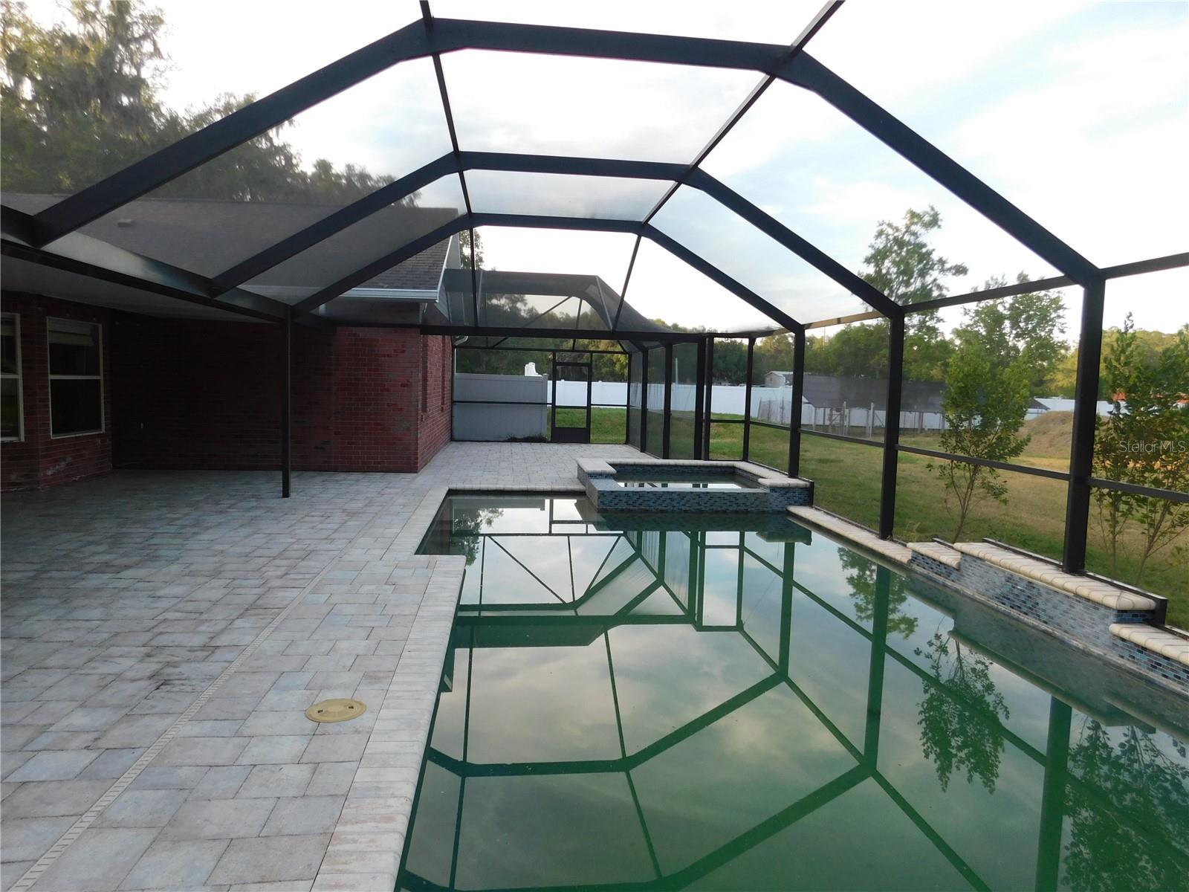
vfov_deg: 58.9
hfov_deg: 73.9
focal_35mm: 23
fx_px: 790
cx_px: 594
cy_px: 446
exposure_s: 1/125
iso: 125
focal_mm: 4
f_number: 3
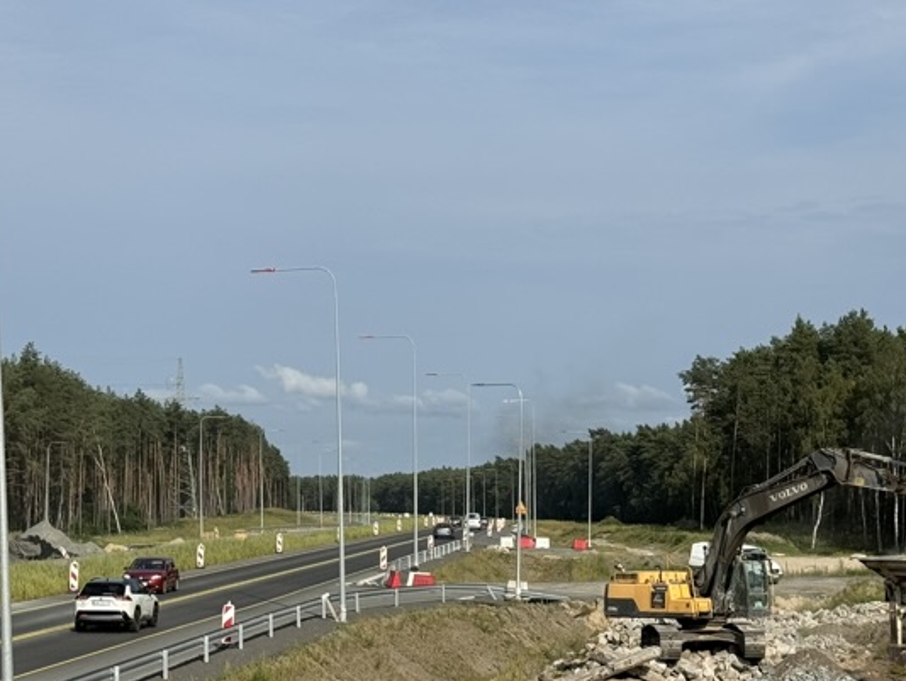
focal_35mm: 92
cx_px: 665
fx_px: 2409
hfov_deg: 21.1
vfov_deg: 16.0
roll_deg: +0.4
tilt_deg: +1.0
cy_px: 460
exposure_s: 1/5848
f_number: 1.78
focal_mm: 6.76
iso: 64
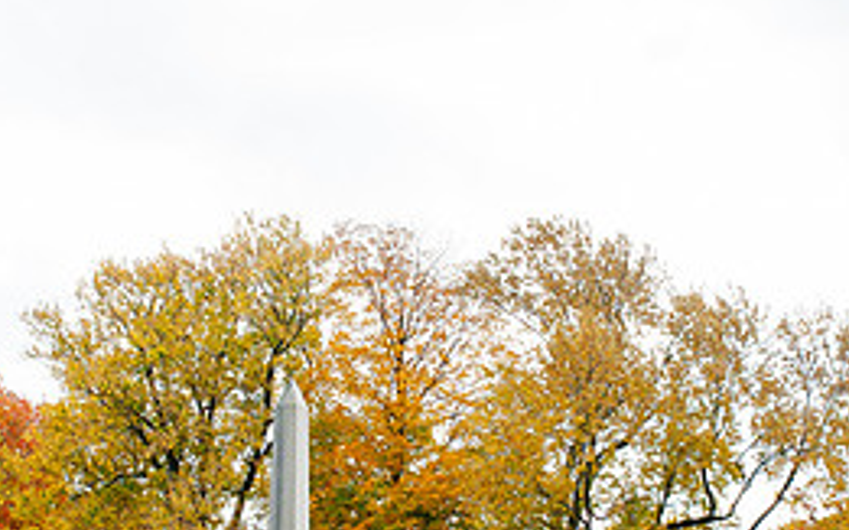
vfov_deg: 16.9
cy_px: 367
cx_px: 377
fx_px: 1781
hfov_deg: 26.8
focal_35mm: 77
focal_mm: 34
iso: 400
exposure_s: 1/160
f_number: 11
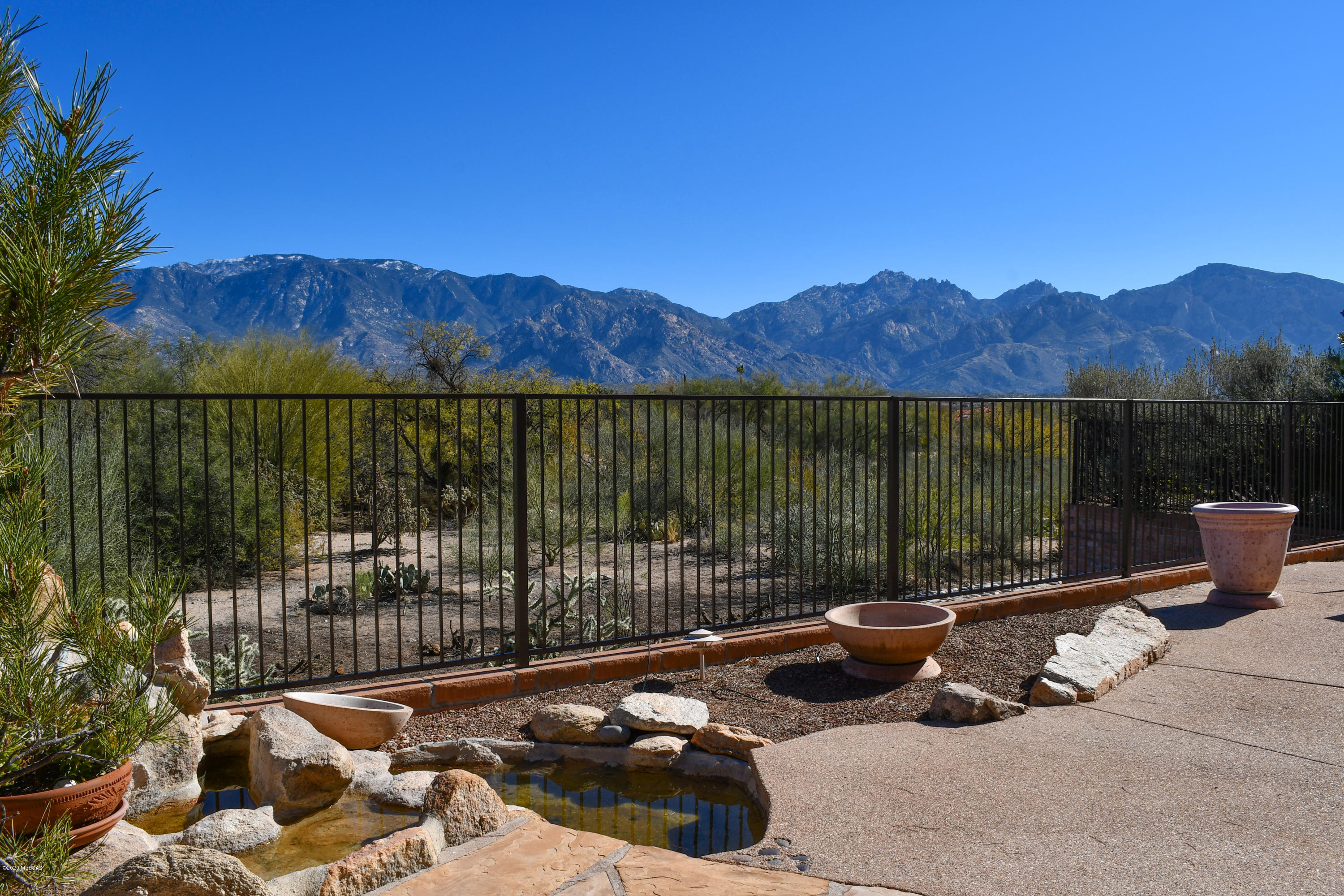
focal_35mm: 27
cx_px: 672
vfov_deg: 47.9
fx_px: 1008
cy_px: 448
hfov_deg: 67.4
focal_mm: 18
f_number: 11
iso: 100
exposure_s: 1/250
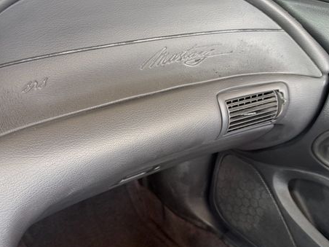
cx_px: 149
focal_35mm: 34
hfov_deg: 53.9
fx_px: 323
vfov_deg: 41.8
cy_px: 117
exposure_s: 1/89
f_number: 1.78
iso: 200
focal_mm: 6.76
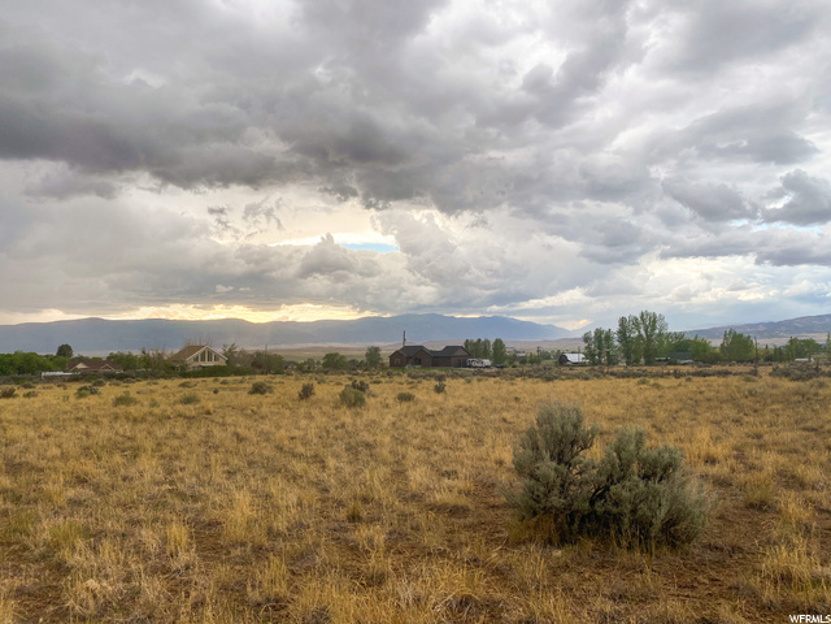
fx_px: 624
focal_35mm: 26
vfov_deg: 53.1
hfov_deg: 67.3
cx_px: 416
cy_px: 312
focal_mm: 4.25
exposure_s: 1/600
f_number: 1.8
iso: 32
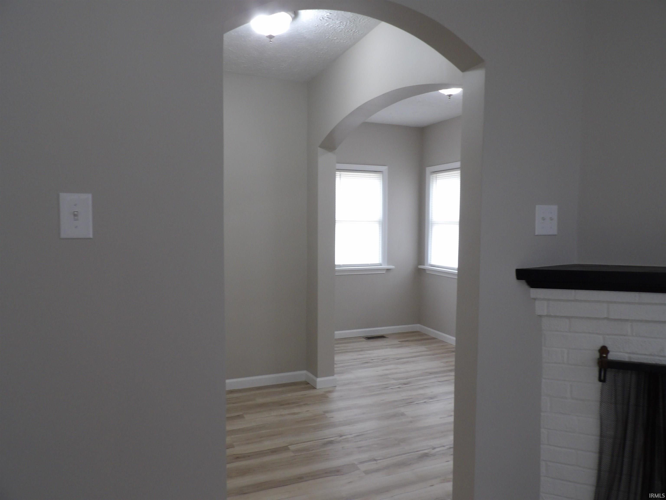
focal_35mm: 24
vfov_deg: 56.8
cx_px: 333
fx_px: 462
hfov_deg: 71.6
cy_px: 250
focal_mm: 4.3
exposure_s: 1/33
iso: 159
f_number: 3.2
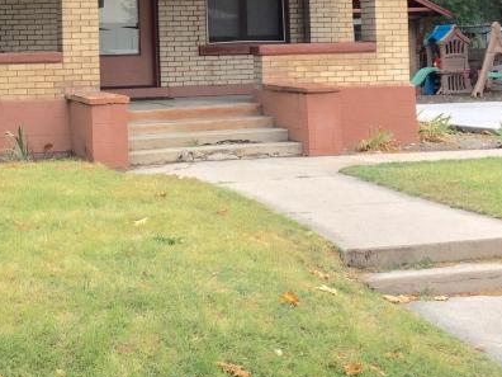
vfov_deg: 19.3
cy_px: 48
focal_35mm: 75
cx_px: 115
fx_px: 1088
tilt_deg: +3.6
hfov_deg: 25.6
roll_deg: +2.0
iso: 32
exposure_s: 1/520
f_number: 2.2
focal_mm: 4.15
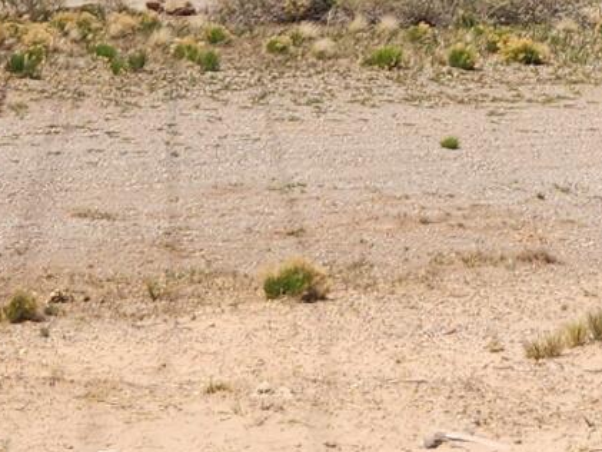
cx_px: 801
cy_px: -246
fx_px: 2853
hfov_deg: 11.7
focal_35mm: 164
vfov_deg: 8.8
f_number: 1.8
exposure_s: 1/1925
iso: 20
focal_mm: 5.4
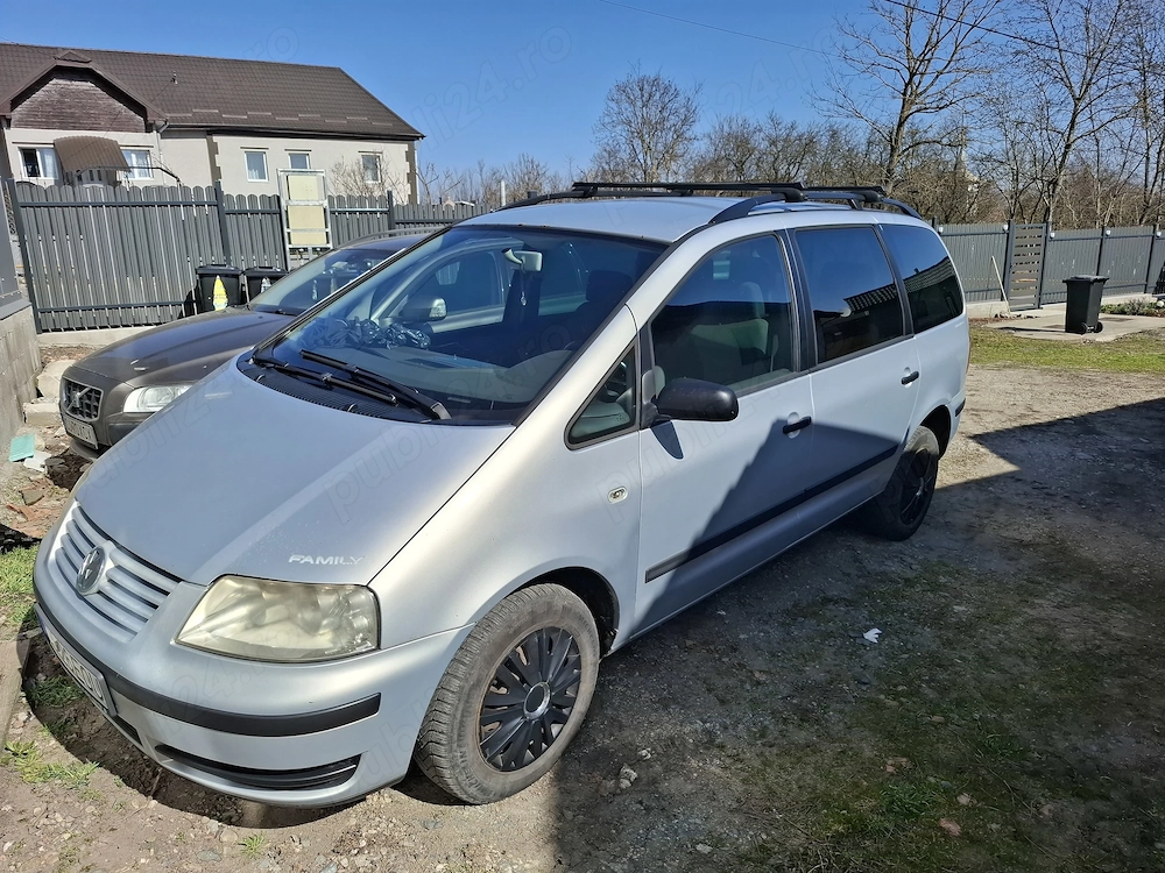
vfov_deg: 58.9
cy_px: 436
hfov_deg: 73.9
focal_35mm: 23
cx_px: 582
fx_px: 774
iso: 50
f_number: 1.8
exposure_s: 1/3257
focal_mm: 5.54
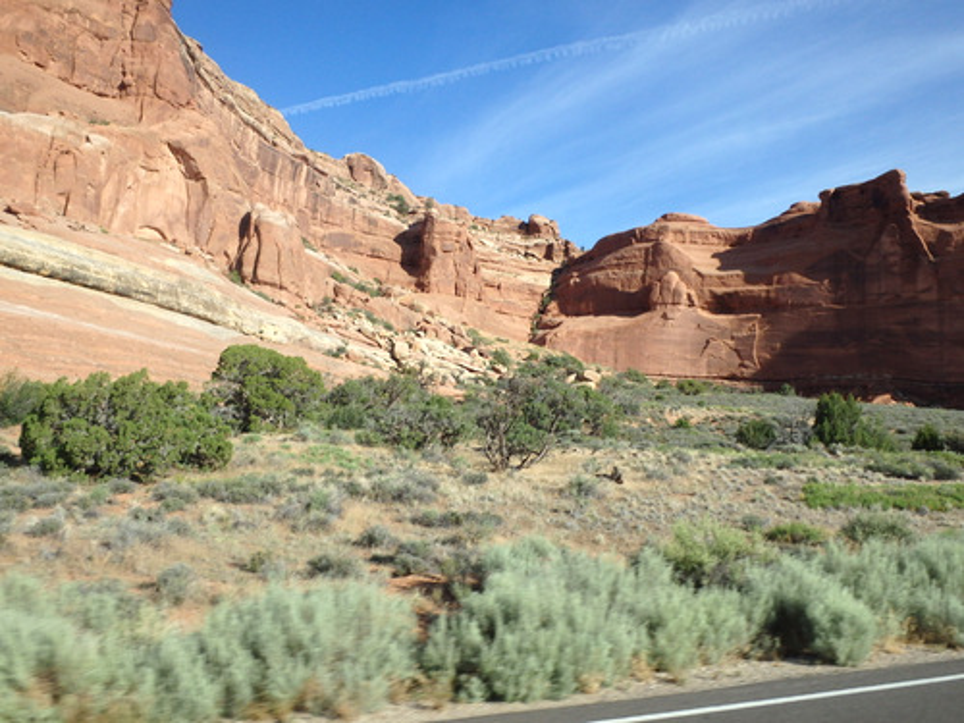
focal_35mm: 30
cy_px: 362
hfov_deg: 60.0
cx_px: 482
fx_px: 835
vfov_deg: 46.8
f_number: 11
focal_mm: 5.4
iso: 125
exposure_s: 1/125
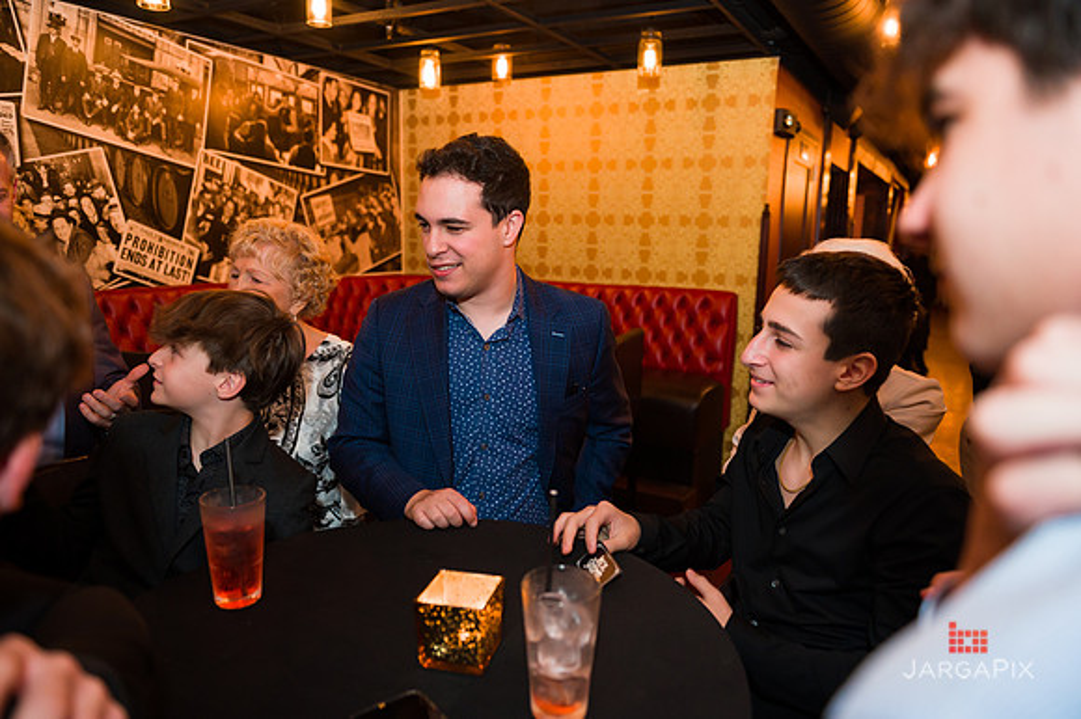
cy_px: 360
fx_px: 734
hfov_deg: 72.7
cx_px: 541
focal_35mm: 24
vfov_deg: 52.2
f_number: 3.2
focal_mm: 24
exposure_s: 1/200
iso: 1250
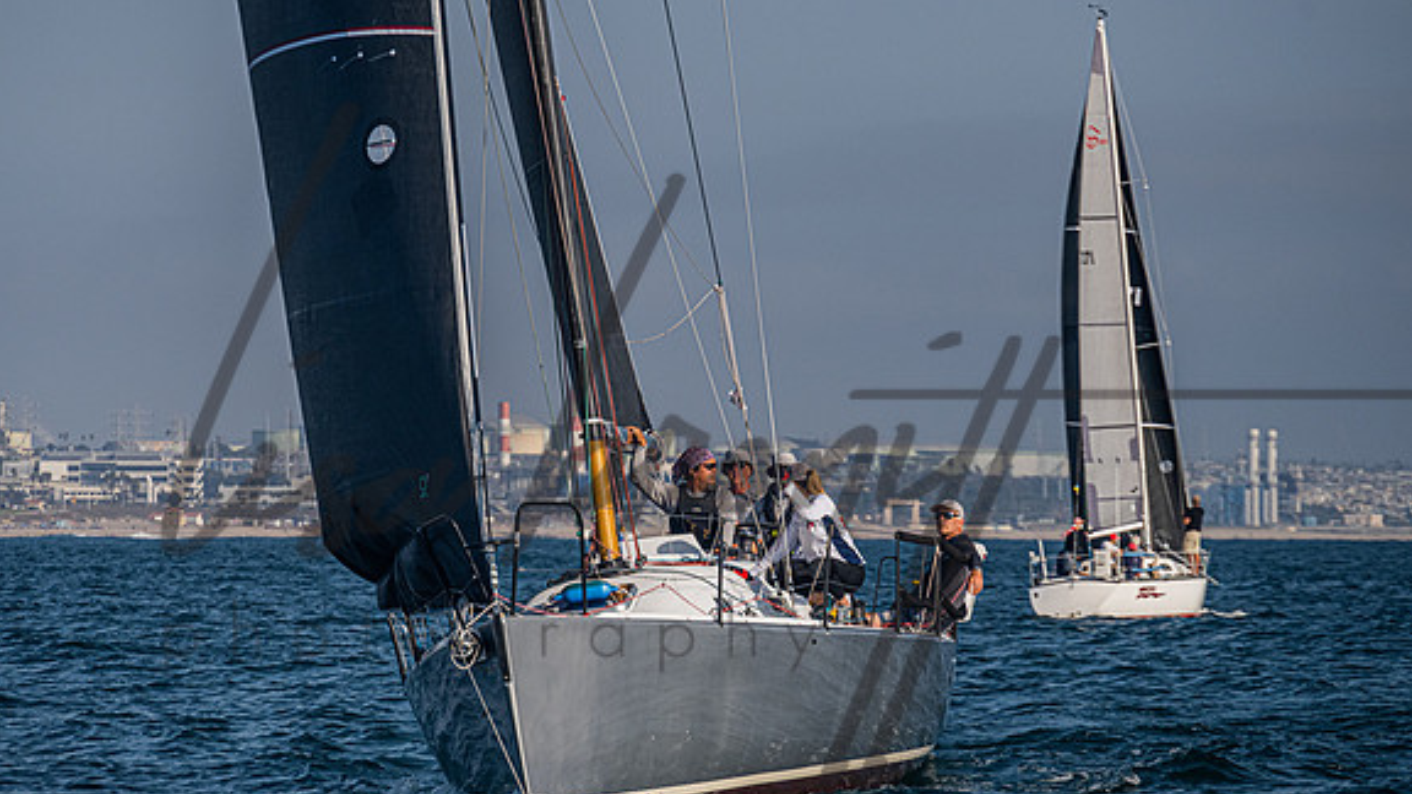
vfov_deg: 4.2
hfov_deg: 7.5
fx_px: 10745
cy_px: 430
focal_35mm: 287
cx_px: 625
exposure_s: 1/1250
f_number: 6.3
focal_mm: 200
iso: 400
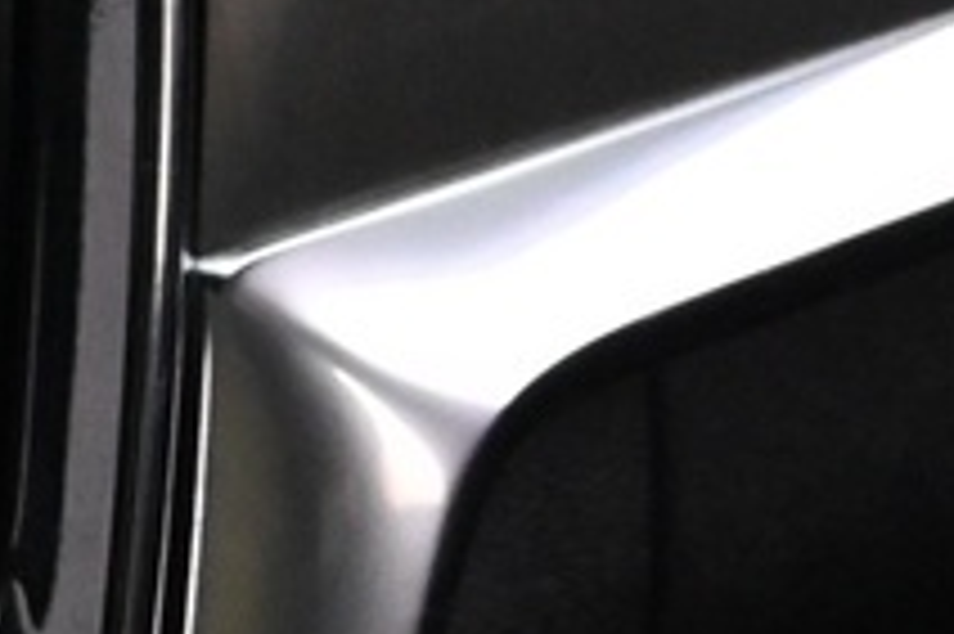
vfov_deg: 5.9
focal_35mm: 229
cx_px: -2142
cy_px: -351
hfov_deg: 7.6
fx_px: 6064
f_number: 3.8
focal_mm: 20
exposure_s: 1/30
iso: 3600
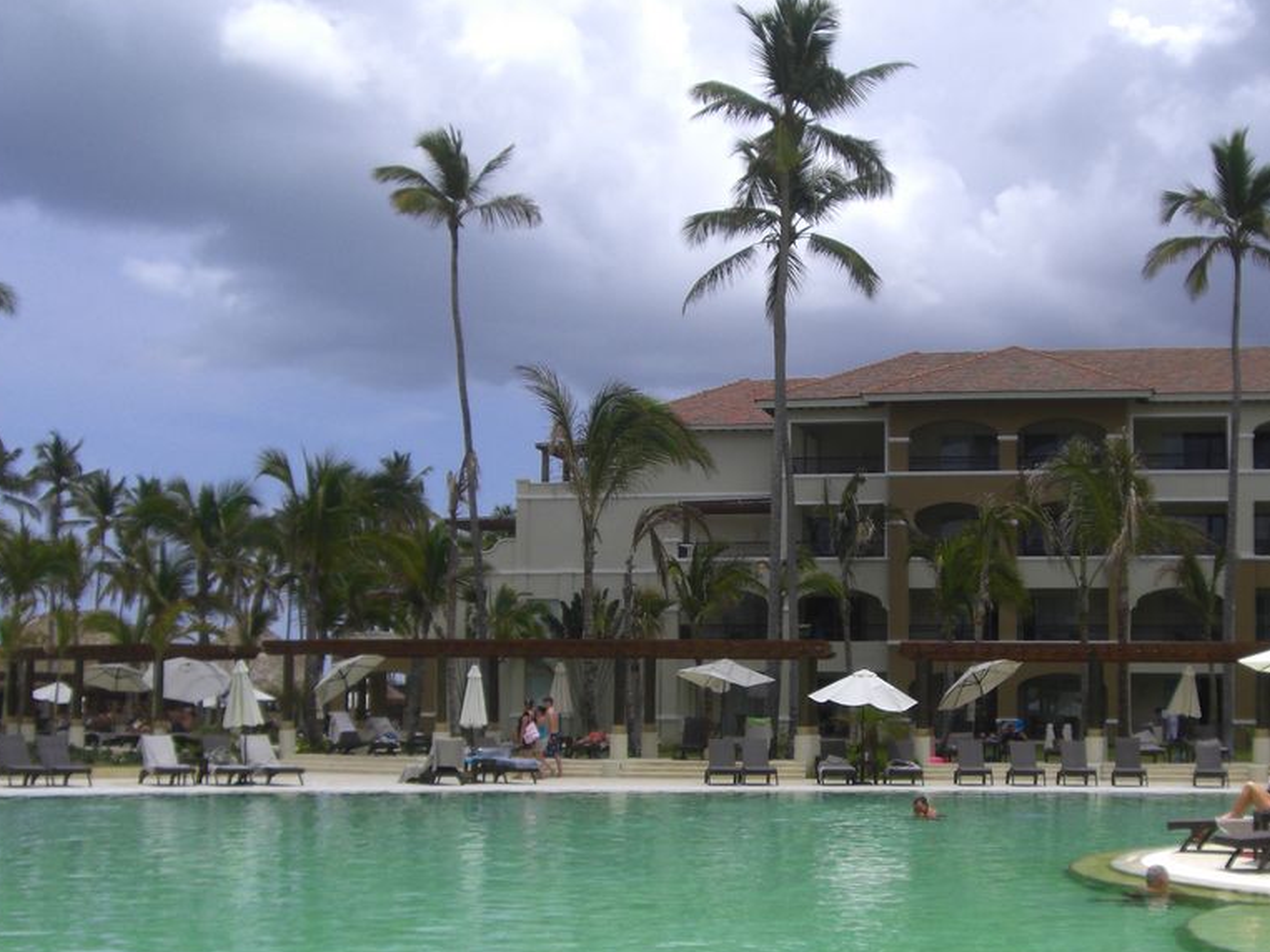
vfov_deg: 28.5
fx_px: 1871
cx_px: 829
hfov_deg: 37.2
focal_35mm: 51
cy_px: 573
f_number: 8
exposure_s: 1/250
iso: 64
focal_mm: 6.2
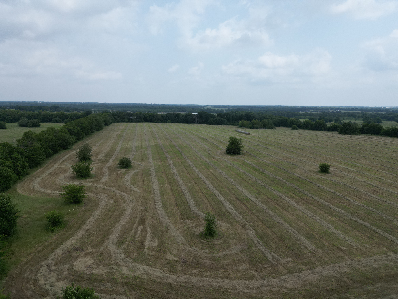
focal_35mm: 24
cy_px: 150
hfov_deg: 71.6
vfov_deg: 56.8
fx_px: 276
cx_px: 199
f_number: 1.7
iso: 140
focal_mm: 6.72
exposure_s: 1/3200
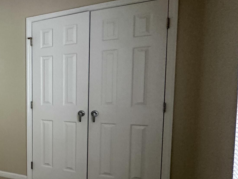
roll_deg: +2.6
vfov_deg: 37.6
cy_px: 107
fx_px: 261
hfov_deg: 33.2
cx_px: -83
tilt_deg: -5.3
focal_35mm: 38
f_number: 2.2
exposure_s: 1/60
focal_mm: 2.22
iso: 320
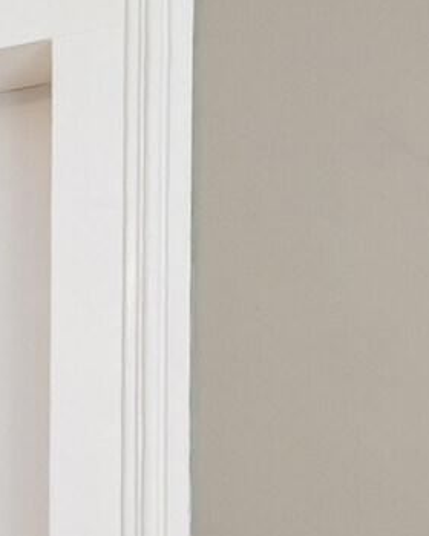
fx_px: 2222
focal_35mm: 140
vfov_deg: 12.4
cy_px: 1025
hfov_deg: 7.1
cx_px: -1436
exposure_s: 1/4
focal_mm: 17
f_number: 8
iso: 320
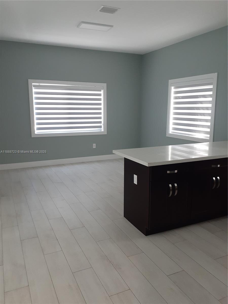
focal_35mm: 27
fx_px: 237
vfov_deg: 65.3
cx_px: 114
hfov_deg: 51.4
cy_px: 152
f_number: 1.9
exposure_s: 1/30
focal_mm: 3.6
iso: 320
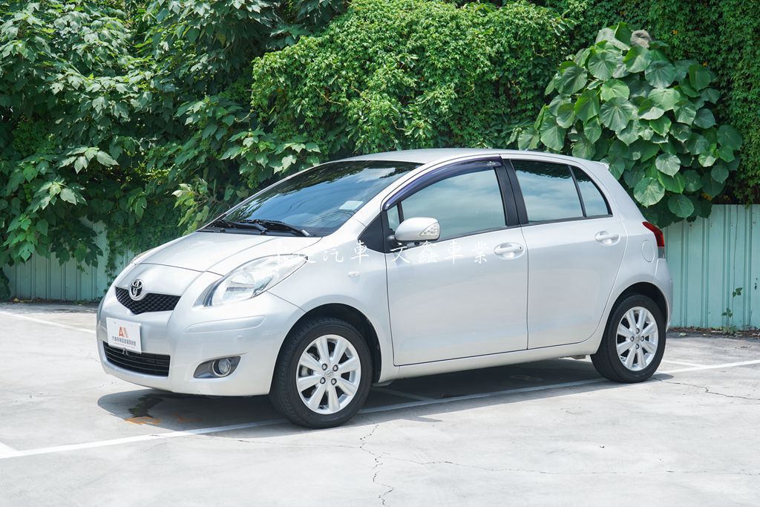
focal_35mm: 52
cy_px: 254
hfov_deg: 38.2
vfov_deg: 26.0
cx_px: 380
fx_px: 1098
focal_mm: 52
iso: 100
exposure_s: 1/160
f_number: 8
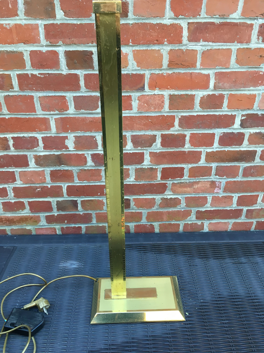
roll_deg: -0.6
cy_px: 176
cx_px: 132
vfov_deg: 61.7
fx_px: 295
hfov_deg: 48.2
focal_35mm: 29
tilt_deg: -32.3
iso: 32
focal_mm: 4.15
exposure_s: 1/33
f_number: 2.2
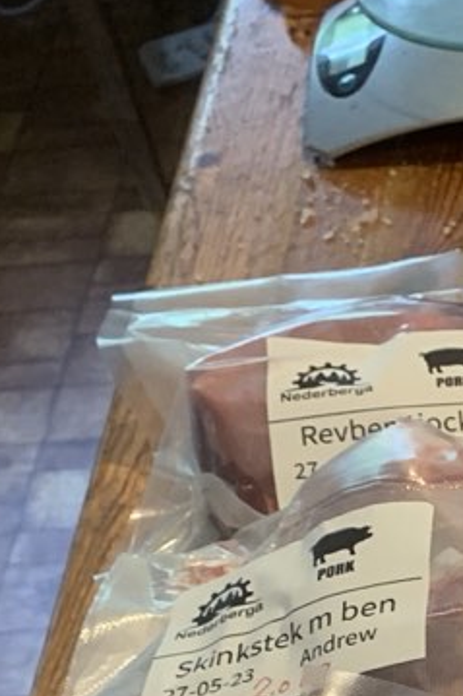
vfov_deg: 16.3
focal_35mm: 113
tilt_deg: -54.0
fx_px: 2182
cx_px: 1133
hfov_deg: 10.4
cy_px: 1085
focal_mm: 4.25
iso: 80
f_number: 1.8
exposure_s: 1/50
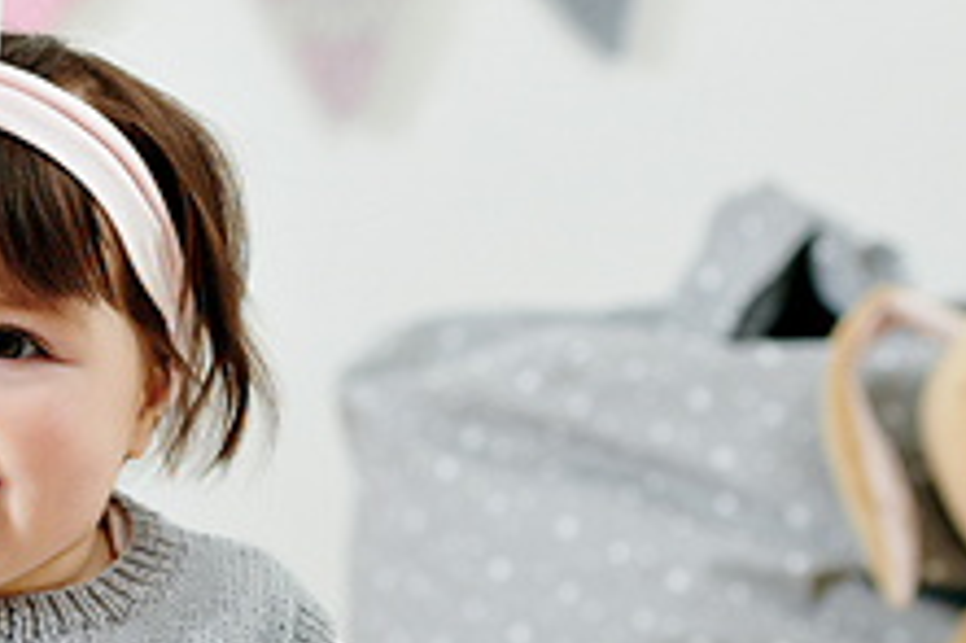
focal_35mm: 203
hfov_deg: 10.0
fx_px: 5443
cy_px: 606
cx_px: -170
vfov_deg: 6.7
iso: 100
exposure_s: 1/200
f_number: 4.5
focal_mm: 70
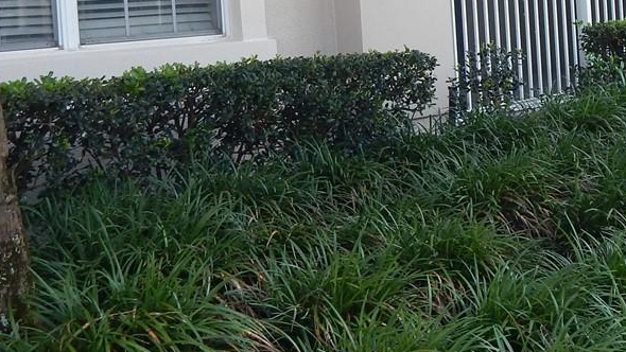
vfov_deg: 18.2
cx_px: 488
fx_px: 1079
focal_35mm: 65
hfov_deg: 31.6
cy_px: 27
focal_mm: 4
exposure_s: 1/320
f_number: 3
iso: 125
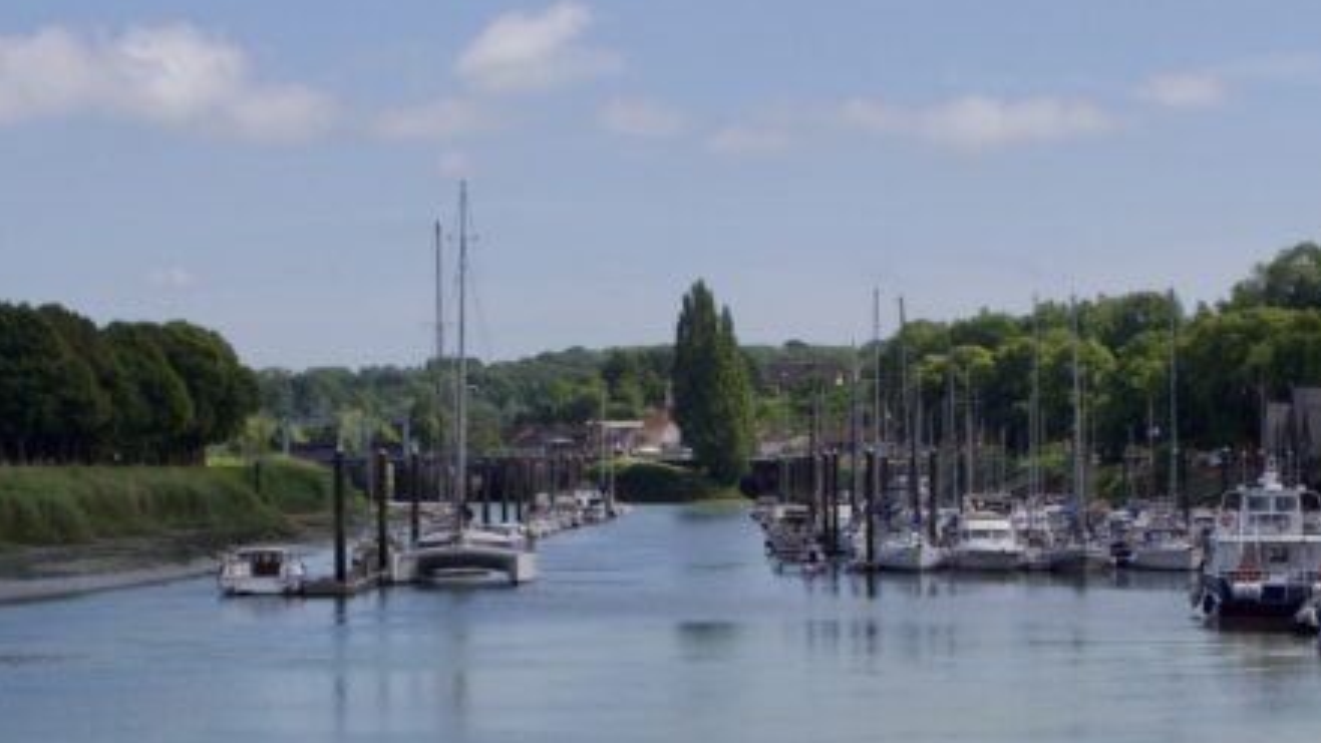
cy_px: 563
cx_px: 596
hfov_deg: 16.9
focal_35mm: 127
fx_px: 4449
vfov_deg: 9.5
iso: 200
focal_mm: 25
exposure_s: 1/400
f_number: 10
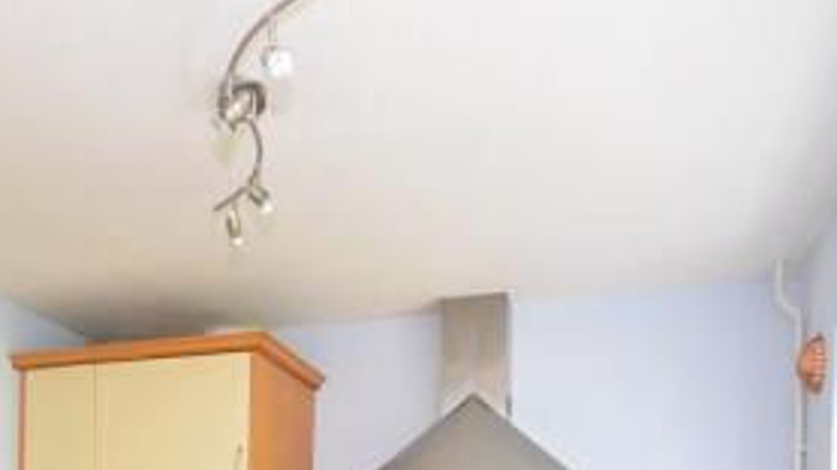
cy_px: 600
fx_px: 821
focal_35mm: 37
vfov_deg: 27.2
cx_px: 301
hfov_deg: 53.3
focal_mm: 10
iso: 200
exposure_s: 1/15
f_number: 5
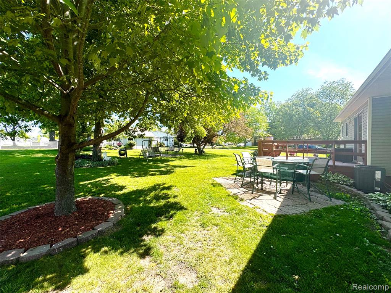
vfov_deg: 85.7
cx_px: 196
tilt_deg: +0.5
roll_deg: +0.3
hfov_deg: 102.1
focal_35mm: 14
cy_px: 146
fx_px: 158
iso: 40
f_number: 2.2
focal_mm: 2.22
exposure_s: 1/552
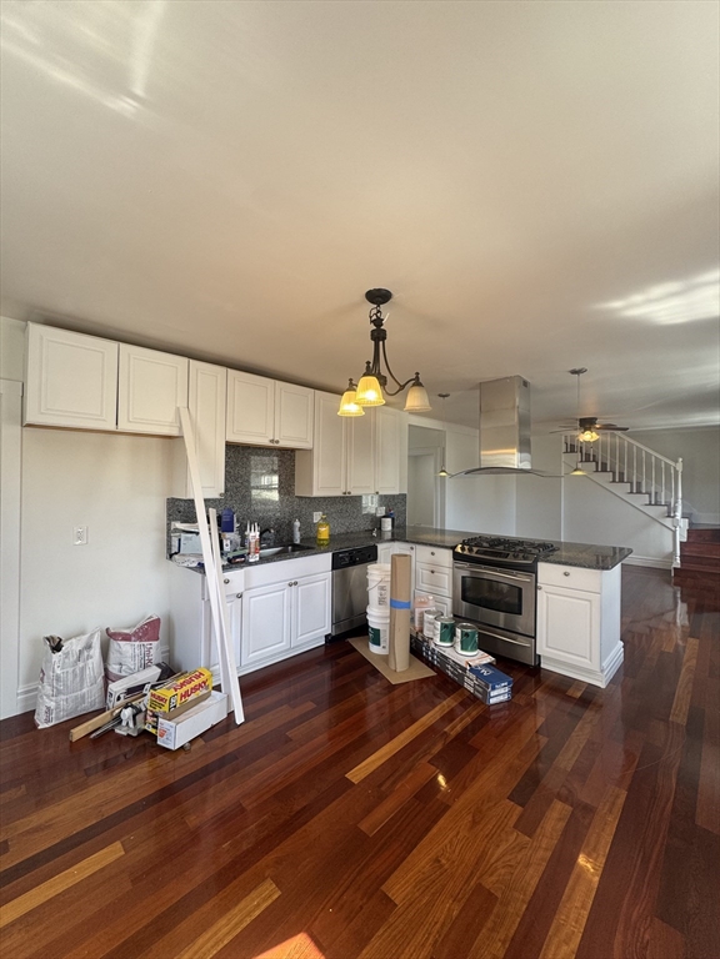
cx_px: 360
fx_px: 388
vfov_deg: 102.1
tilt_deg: +0.1
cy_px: 480
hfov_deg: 85.7
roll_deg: -0.7
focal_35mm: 14
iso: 64
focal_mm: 2.22
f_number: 2.2
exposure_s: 1/99
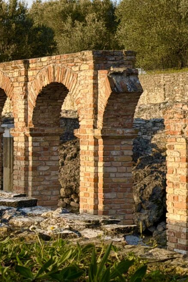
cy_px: 85
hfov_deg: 11.3
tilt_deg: +1.5
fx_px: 948
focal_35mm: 121
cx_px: 69
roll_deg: +1.1
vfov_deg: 16.9
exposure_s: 1/1754
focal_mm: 6.76
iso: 64
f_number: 1.78
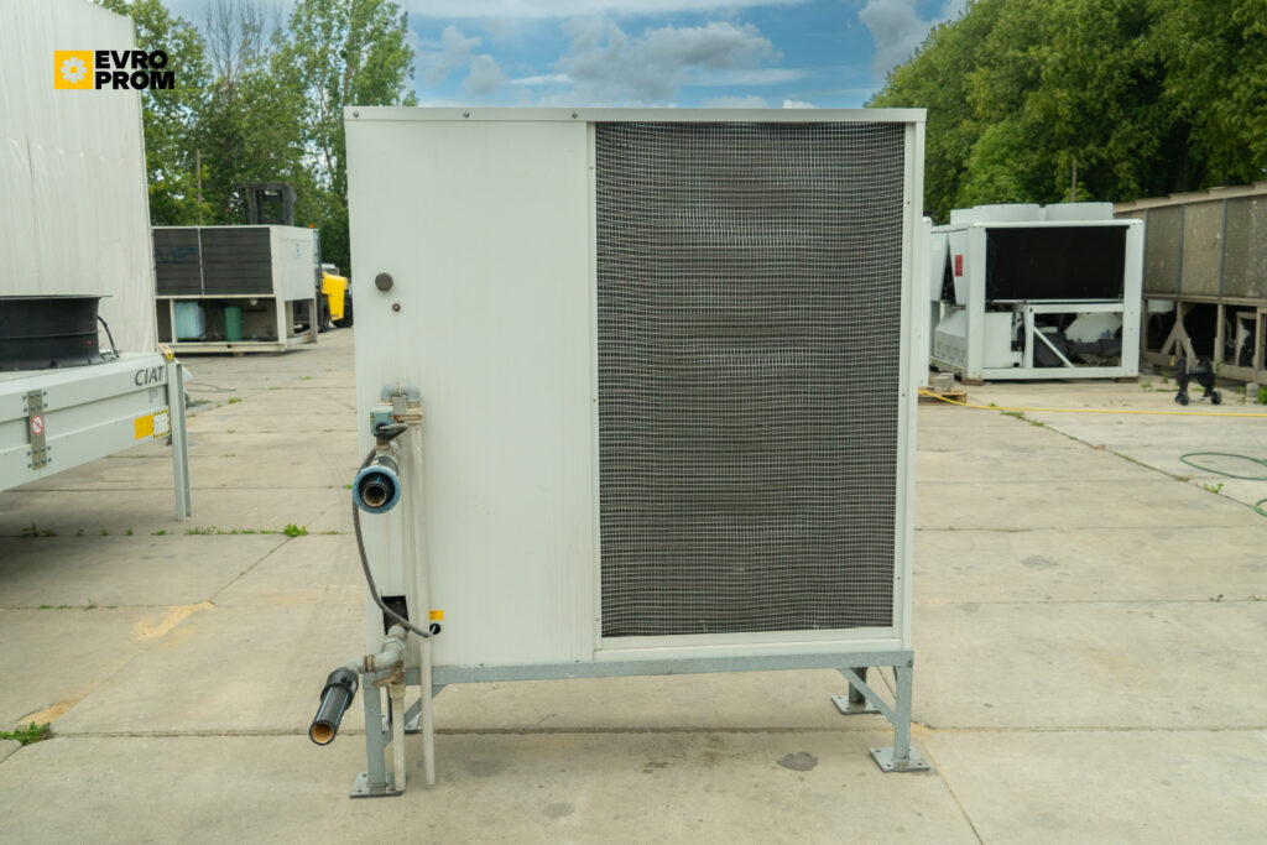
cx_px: 634
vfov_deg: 41.1
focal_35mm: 32
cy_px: 422
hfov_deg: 58.7
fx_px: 1126
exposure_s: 1/250
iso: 800
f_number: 7.1
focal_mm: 32
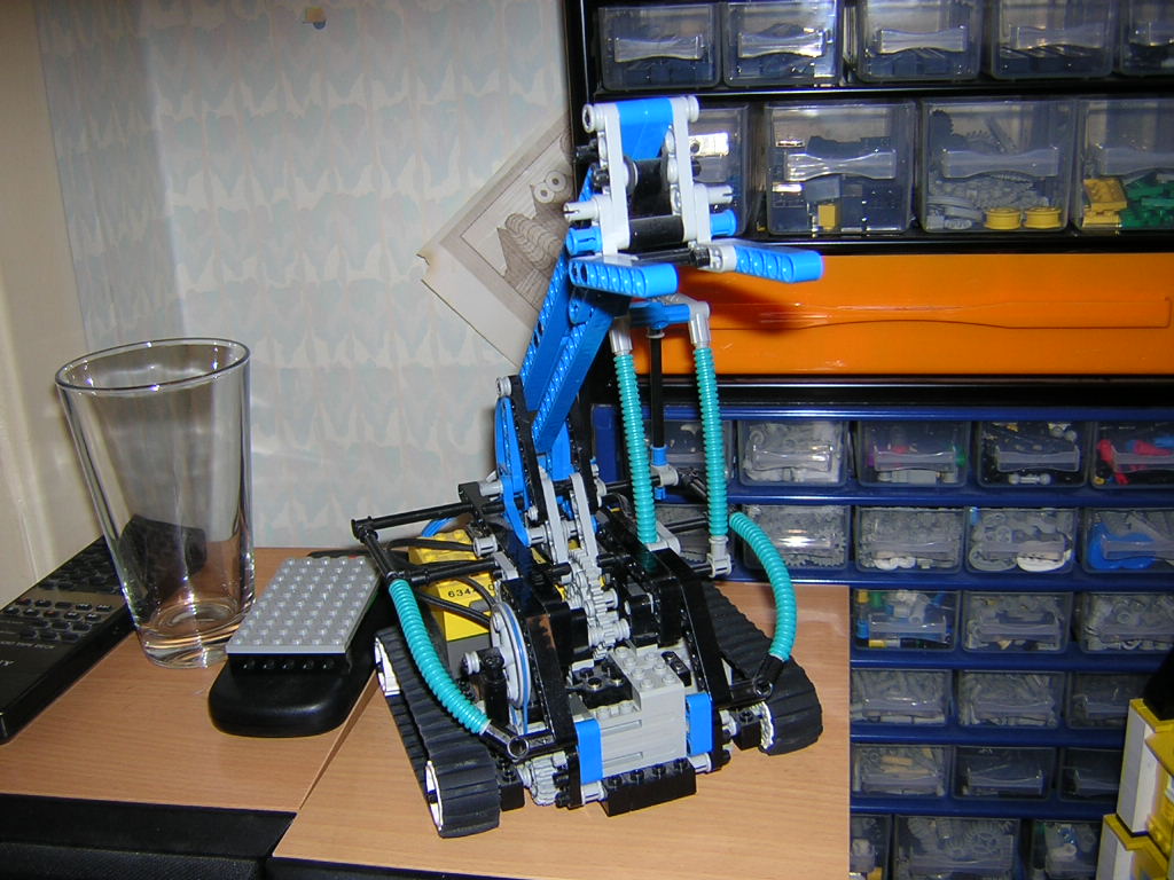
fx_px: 1221
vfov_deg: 39.7
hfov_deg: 51.4
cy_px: 440
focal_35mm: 36
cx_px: 587
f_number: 2.6
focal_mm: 4.7
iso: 100
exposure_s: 1/60.1
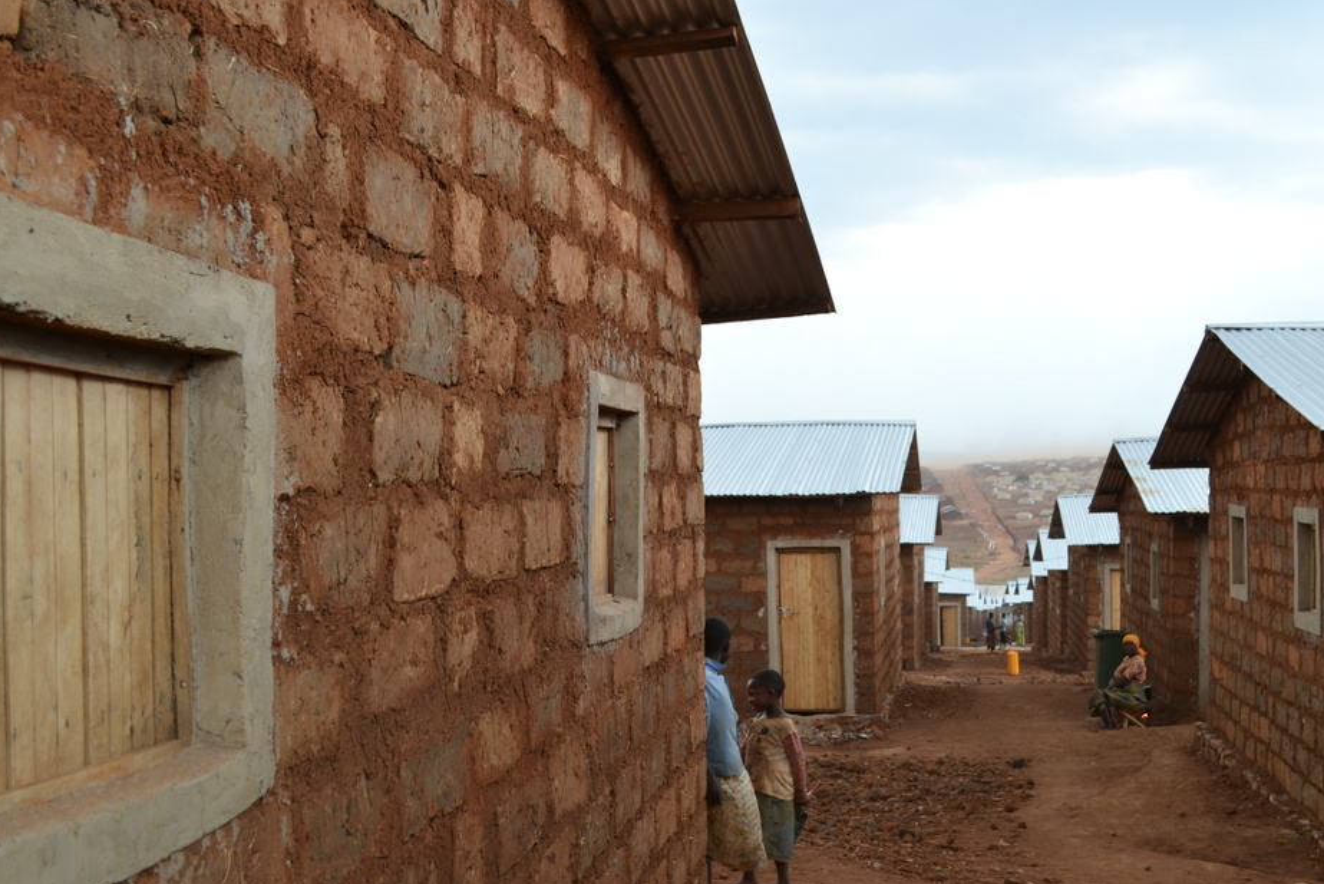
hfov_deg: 49.5
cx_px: 711
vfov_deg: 34.2
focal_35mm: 39
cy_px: 474
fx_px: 1435
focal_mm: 24
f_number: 5.6
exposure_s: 1/125
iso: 220
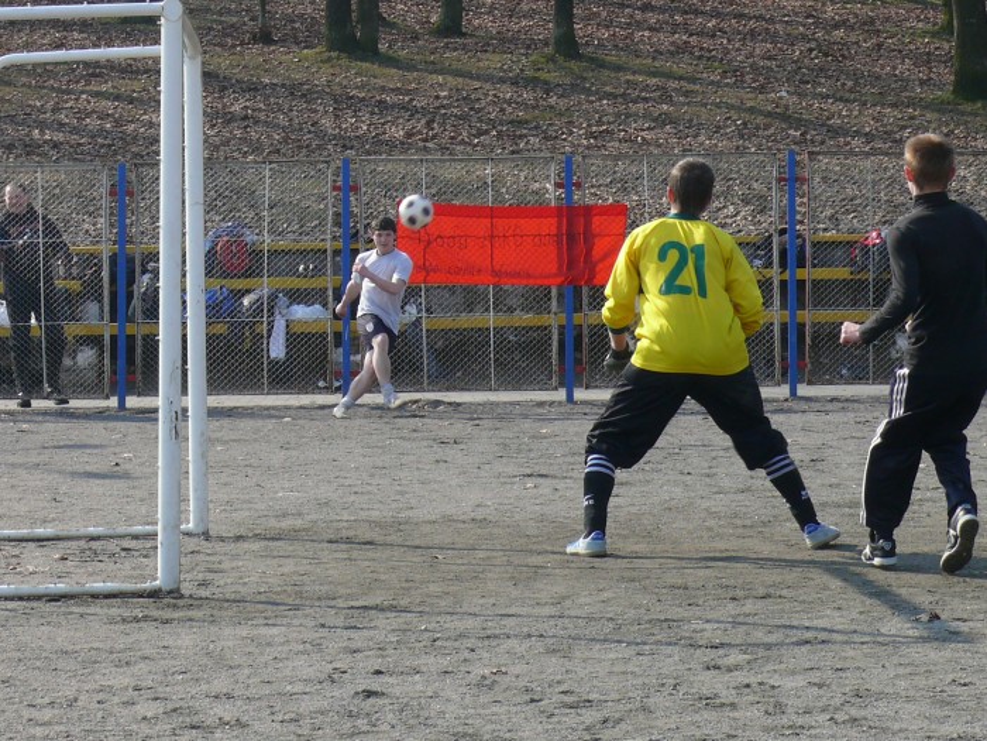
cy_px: 370
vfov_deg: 10.2
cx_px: 494
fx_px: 4163
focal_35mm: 146
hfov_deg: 13.5
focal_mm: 17.2
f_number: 5.6
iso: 100
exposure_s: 1/250
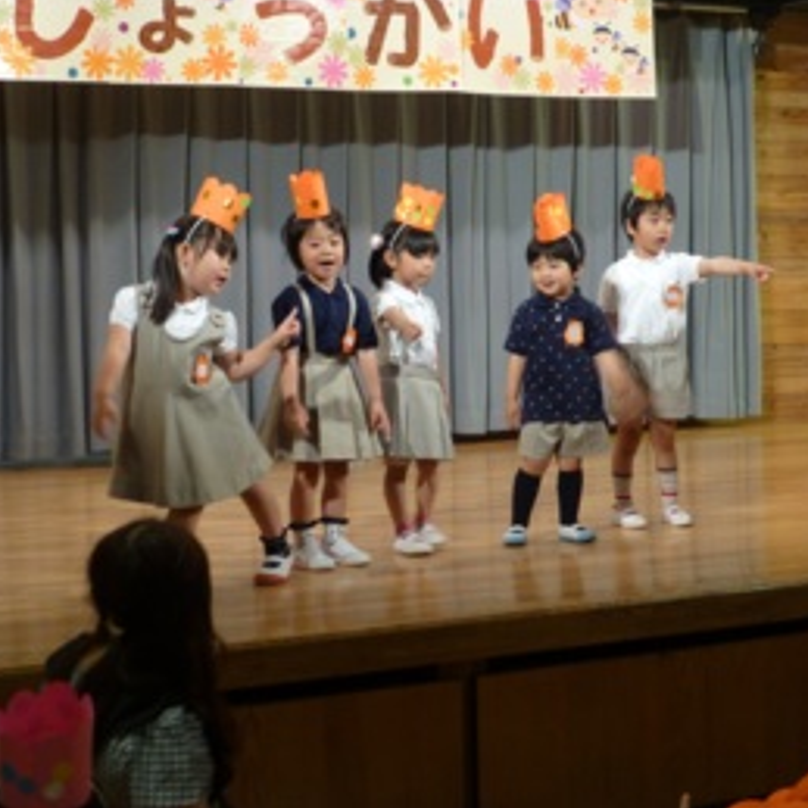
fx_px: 1954
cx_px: 474
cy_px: 402
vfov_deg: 23.4
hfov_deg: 23.3
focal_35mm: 74
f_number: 4.8
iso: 400
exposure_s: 1/20
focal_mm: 11
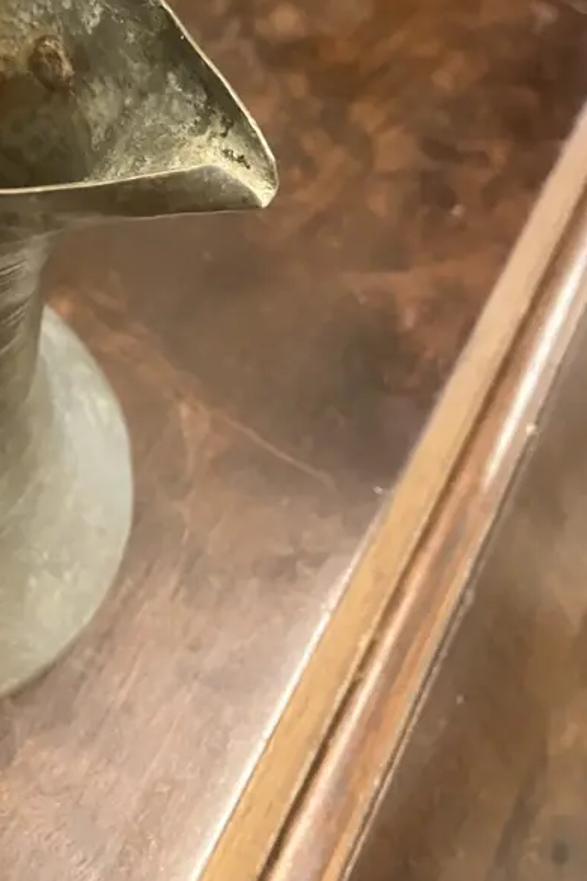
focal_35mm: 51
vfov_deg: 37.2
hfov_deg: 25.3
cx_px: 15
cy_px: 149
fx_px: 1247
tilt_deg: -48.9
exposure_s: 1/25
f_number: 1.8
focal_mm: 3.99
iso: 400
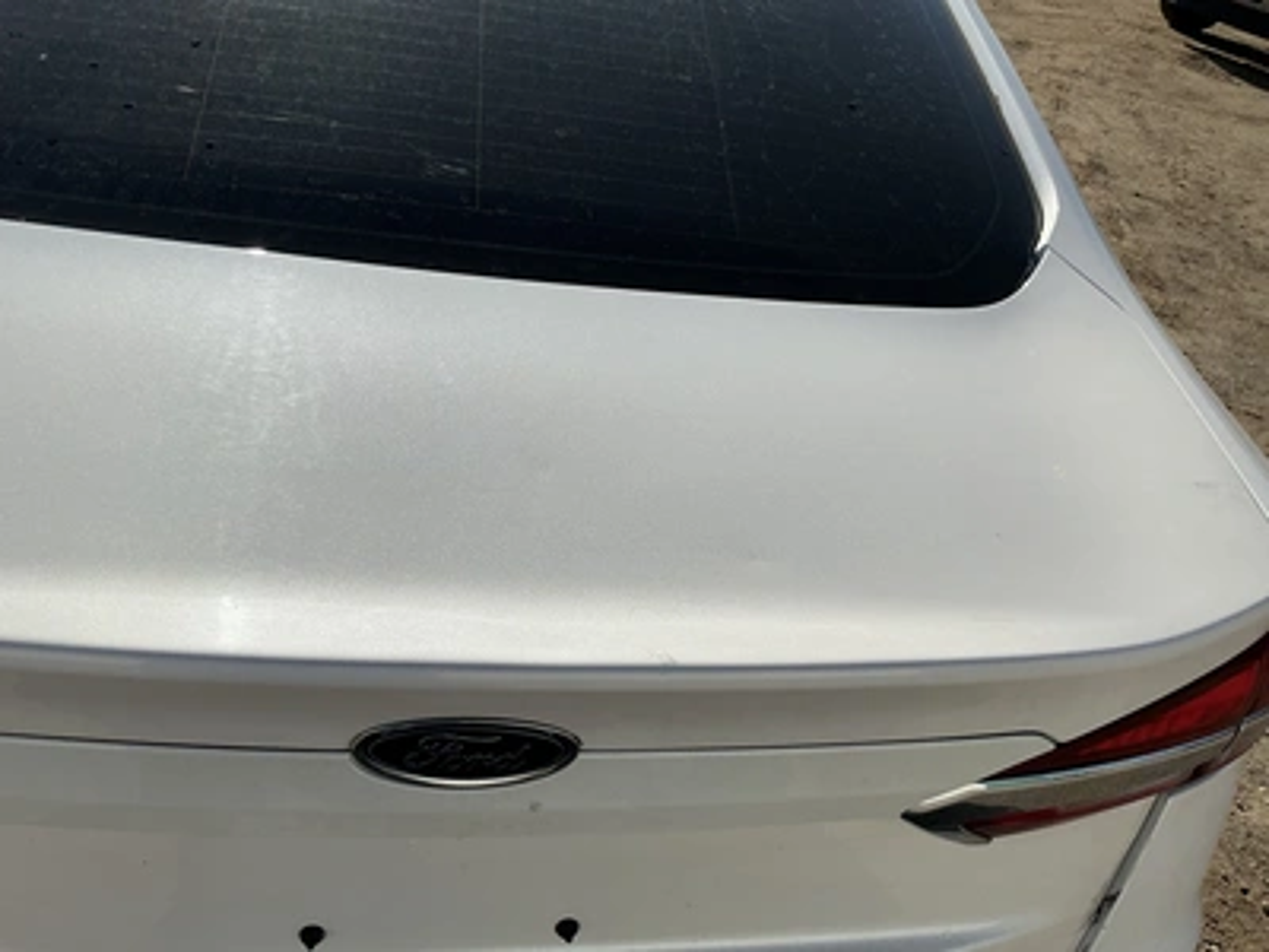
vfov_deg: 49.7
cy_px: 476
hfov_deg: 63.4
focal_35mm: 28
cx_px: 634
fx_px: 1026
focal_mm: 3
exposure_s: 1/4065
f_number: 1.8
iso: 25
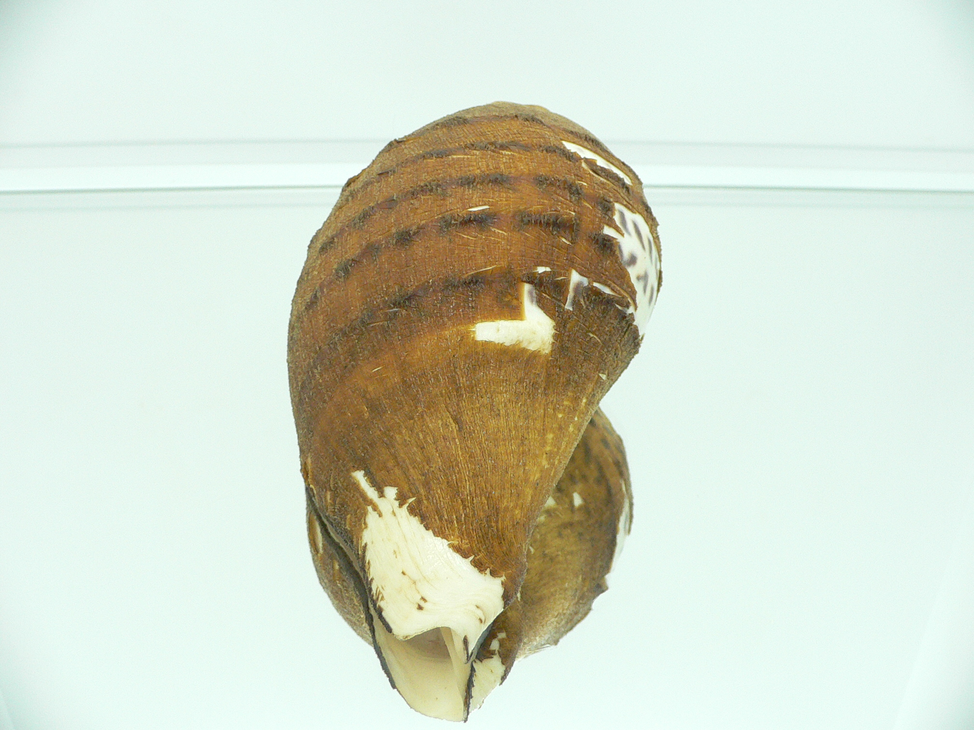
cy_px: 365
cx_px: 487
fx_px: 985
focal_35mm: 35
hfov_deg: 52.6
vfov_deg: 40.7
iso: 200
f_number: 2.8
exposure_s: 1/50
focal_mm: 4.6
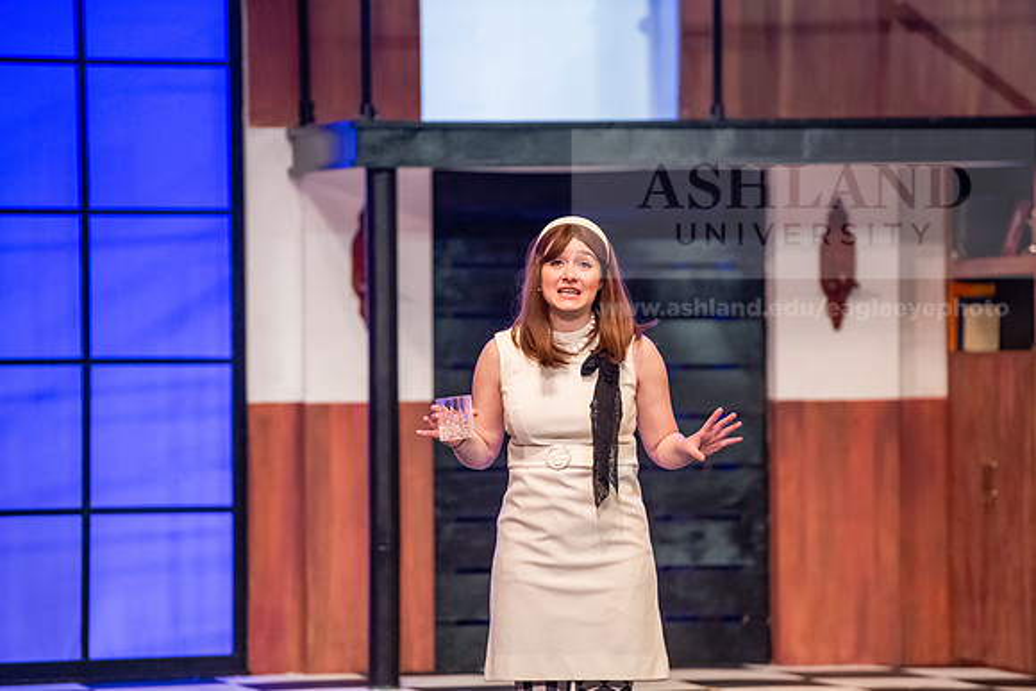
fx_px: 5757
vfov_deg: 6.9
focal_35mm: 200
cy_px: 346
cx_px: 518
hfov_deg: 10.3
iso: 3200
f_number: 3.2
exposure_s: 1/200
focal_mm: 200
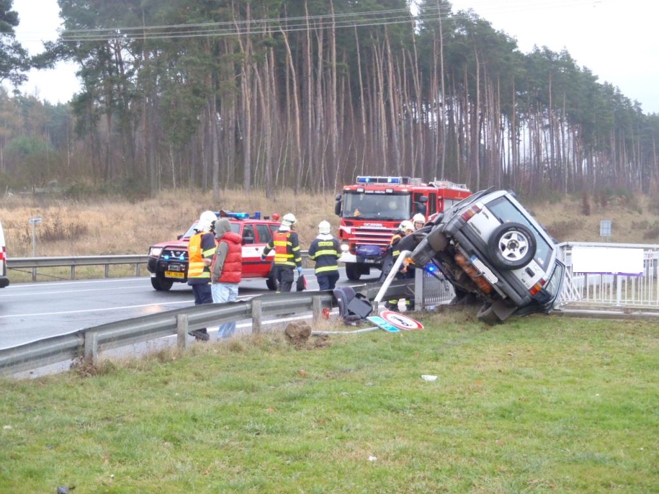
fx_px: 1142
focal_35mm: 60
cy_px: 247
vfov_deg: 24.4
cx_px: 330
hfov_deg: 32.2
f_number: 5.3
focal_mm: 10.73
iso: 400
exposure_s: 1/50
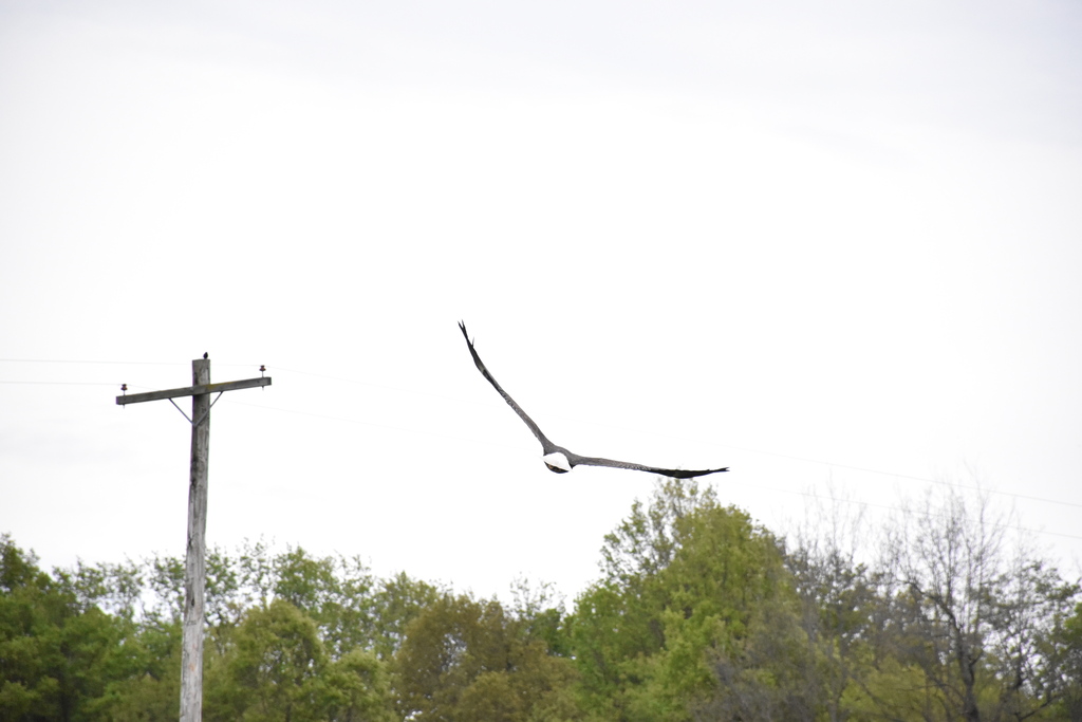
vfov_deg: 6.5
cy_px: 361
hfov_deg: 9.8
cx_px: 541
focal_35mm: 210
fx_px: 6312
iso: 5000
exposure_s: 1/1000
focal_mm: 140
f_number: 5.6
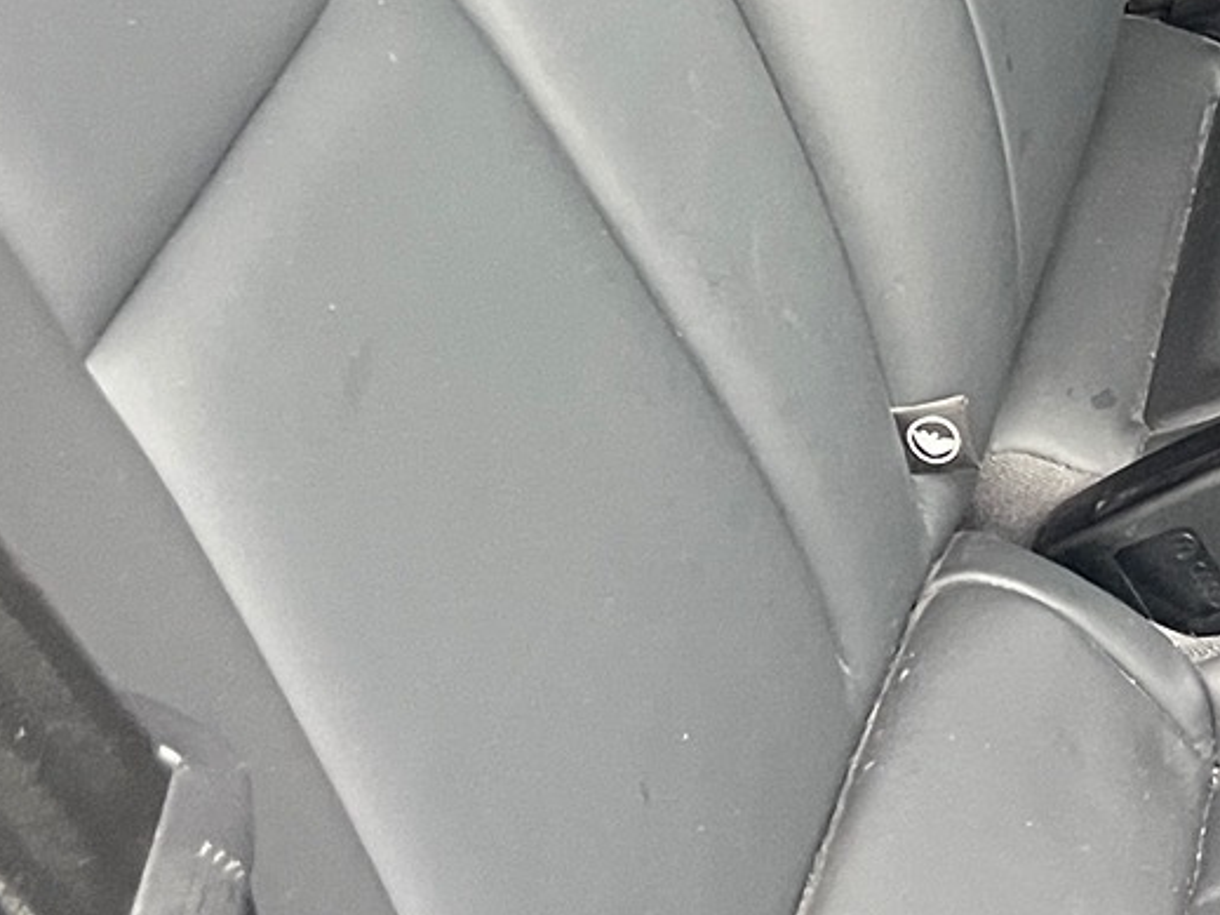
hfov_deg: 18.1
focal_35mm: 101
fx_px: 3559
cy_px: -539
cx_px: 1601
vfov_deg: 13.6
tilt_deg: -26.9
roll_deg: -1.8
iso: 500
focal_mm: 4.2
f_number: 1.6
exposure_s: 1/43
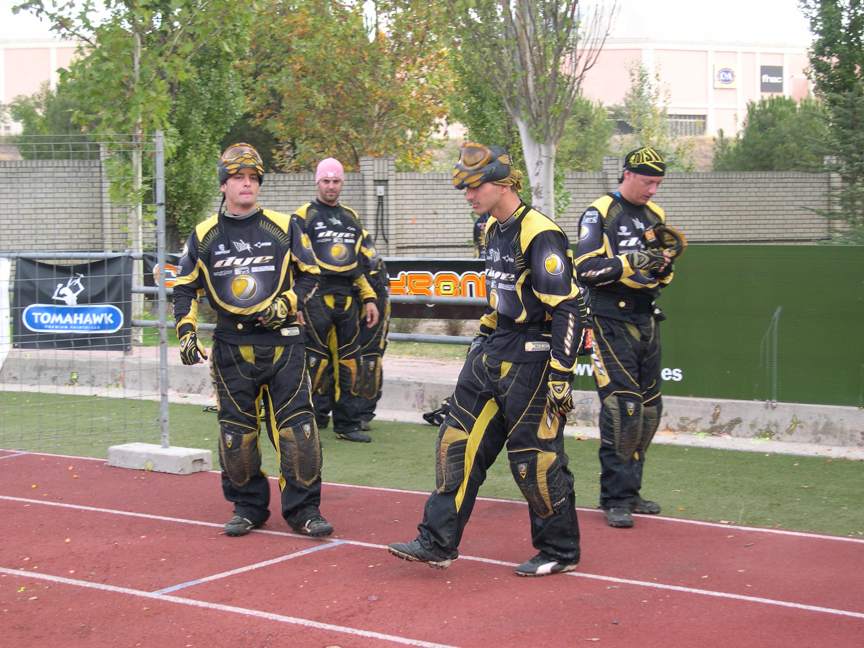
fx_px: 1672
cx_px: 432
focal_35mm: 67
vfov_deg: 21.9
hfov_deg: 29.0
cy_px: 324
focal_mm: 14.2
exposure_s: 1/57.3
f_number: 3.7
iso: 100
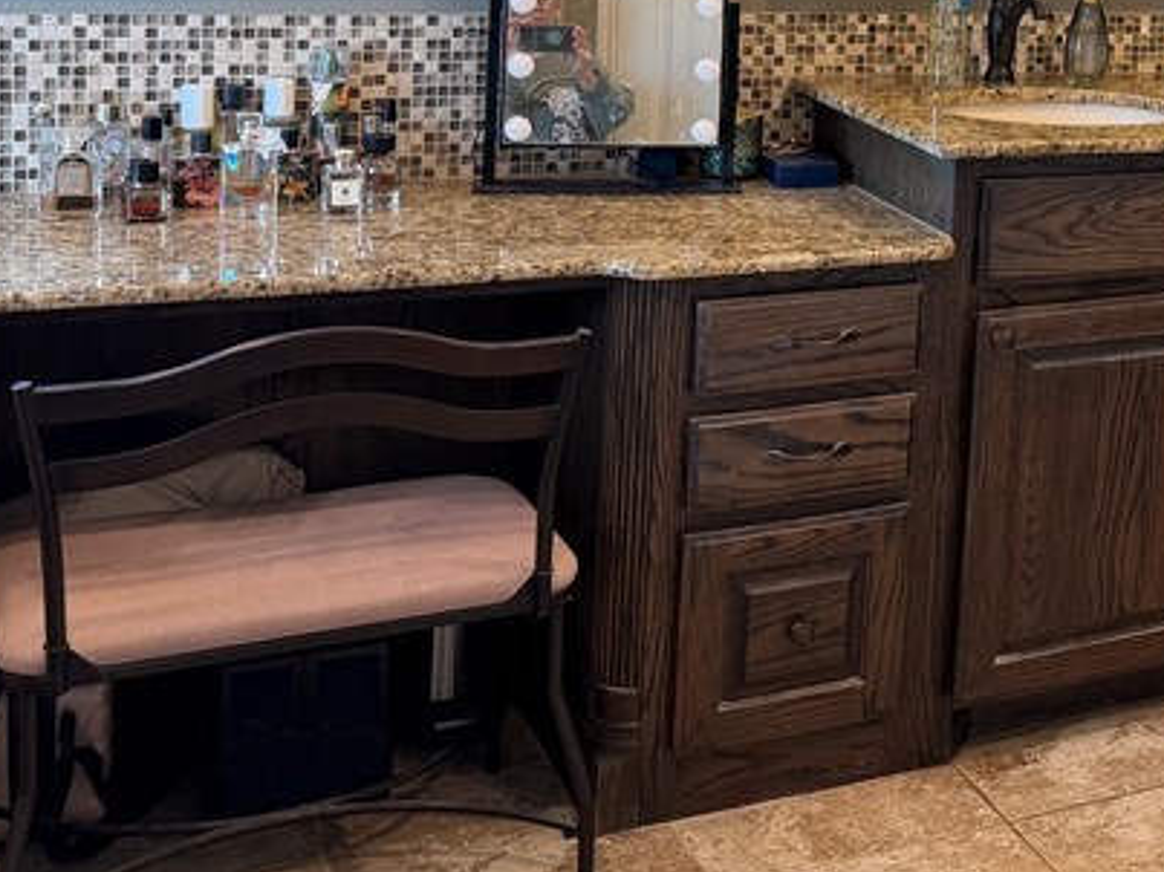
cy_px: 26
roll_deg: -3.8
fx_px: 2051
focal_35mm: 61
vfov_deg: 23.2
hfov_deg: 29.3
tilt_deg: -7.0
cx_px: 1207
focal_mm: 6.76
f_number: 1.78
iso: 160
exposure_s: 1/60
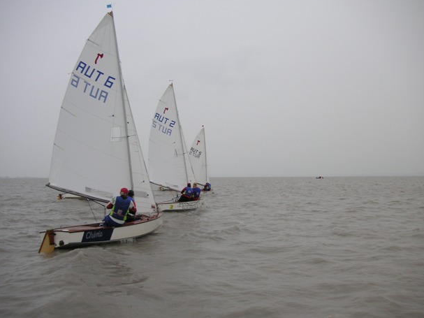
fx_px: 478
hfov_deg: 47.9
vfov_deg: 36.8
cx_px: 211
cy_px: 163
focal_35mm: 39
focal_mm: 6.1
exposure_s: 1/350
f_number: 2.8
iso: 50
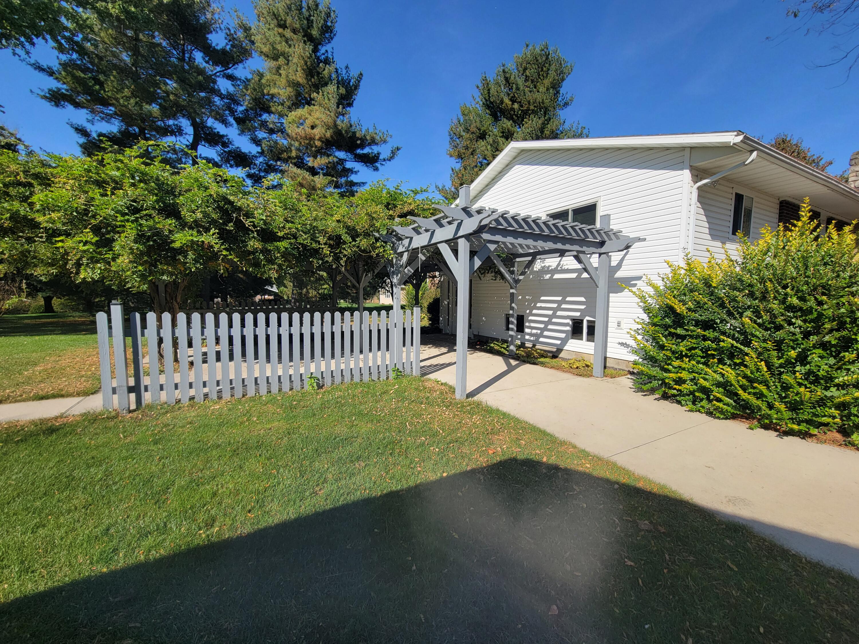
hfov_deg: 106.2
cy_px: 322
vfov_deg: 89.9
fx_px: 323
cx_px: 430
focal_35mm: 13
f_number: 2.2
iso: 50
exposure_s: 1/1154
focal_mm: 2.2
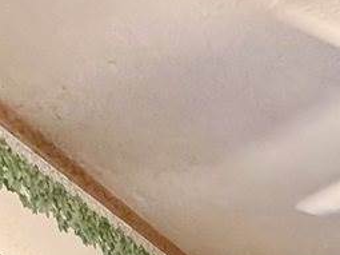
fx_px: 776
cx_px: 489
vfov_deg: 13.0
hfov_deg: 21.4
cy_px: 649
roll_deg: +1.3
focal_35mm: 79
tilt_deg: -10.2
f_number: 2.2
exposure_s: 1/120
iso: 500
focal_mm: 2.22
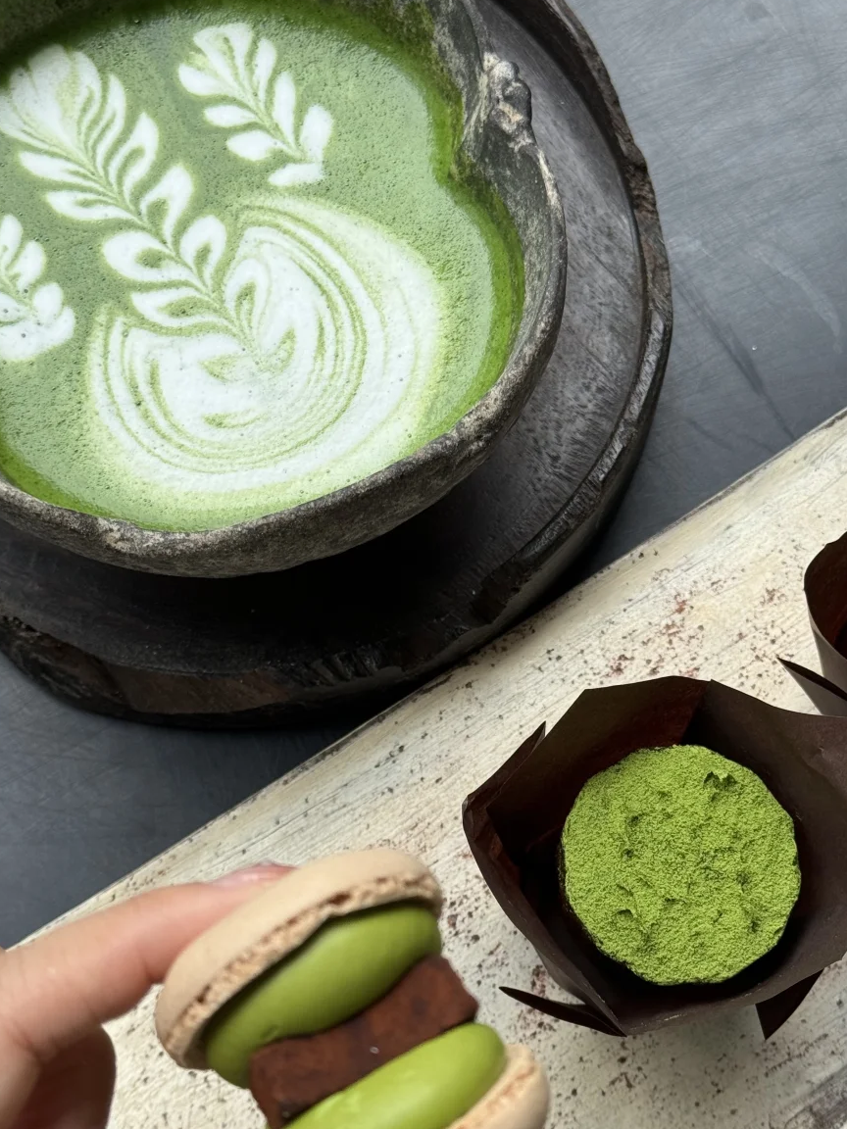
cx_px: 491
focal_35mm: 60
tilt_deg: -72.9
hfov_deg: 24.4
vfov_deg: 32.1
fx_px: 1957
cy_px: 675
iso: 80
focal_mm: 6.76
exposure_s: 1/121
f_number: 1.78
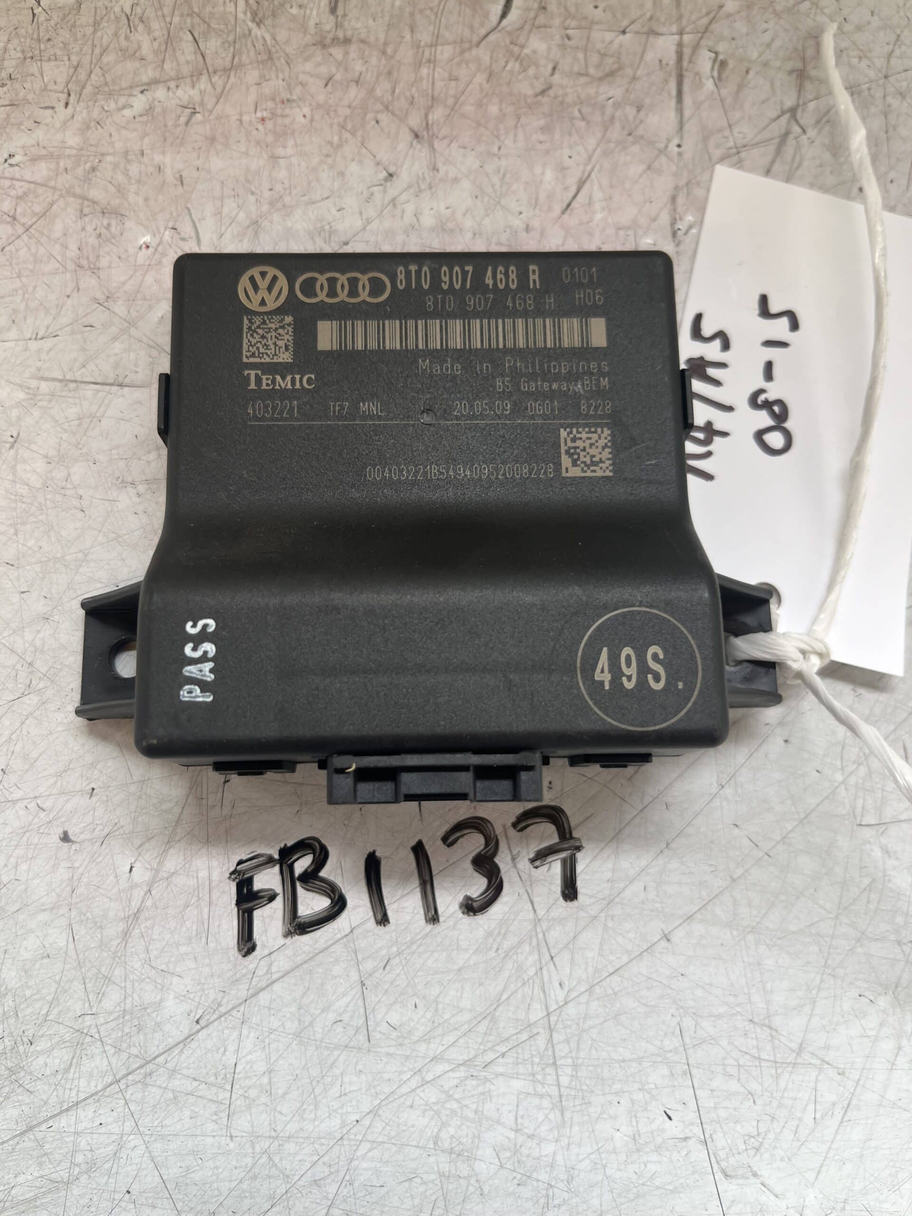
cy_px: 608
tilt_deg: -81.5
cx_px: 456
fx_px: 913
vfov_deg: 67.3
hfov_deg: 53.1
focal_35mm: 26
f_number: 1.6
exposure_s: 1/121
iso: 64
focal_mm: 5.1
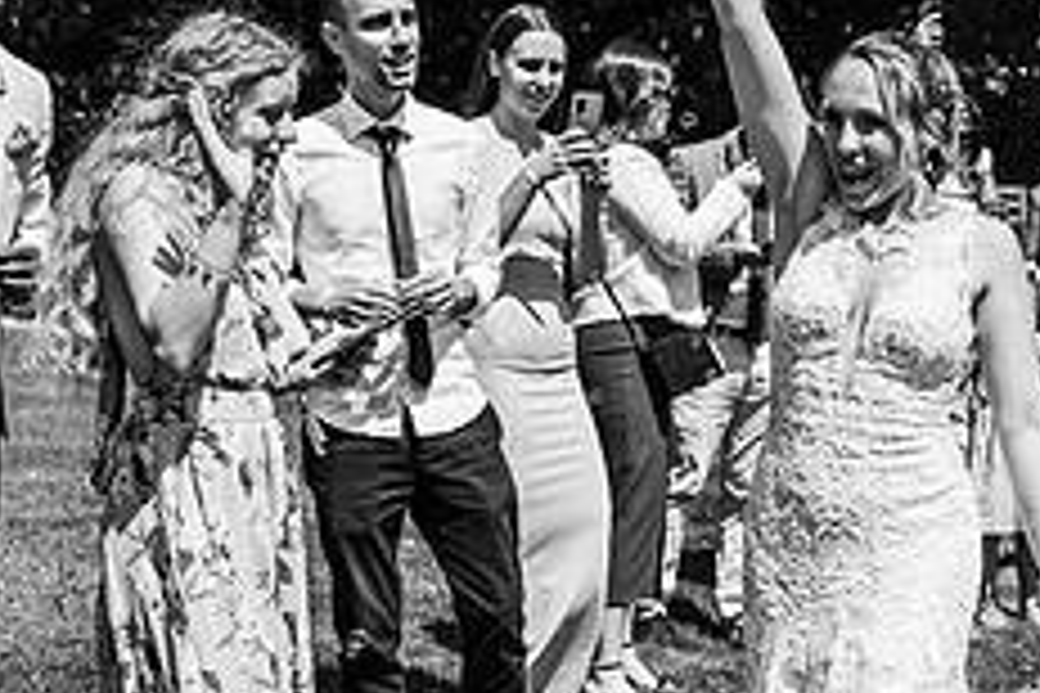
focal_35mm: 88
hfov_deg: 22.5
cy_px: 418
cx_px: 963
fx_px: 2542
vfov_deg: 15.5
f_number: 4.5
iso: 100
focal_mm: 35
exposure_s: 1/2000
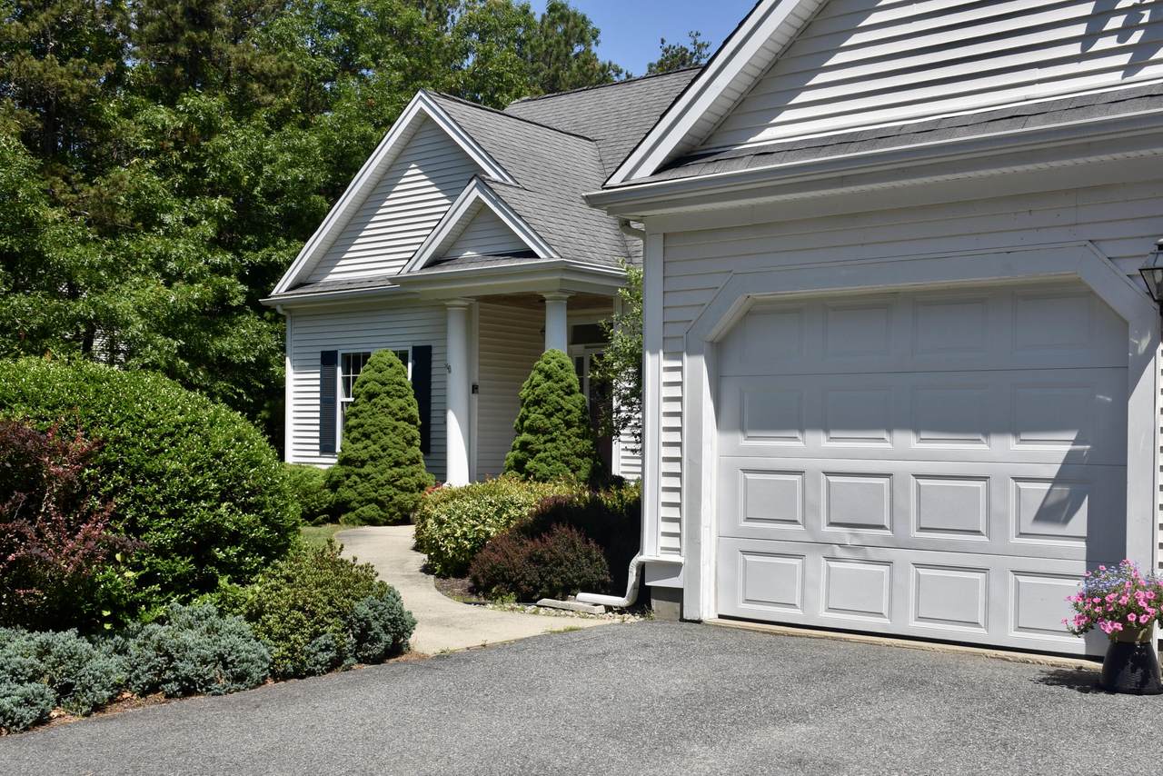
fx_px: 1115
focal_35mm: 34
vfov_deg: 38.4
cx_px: 582
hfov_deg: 55.1
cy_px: 388
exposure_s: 1/500
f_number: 8
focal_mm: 23
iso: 200
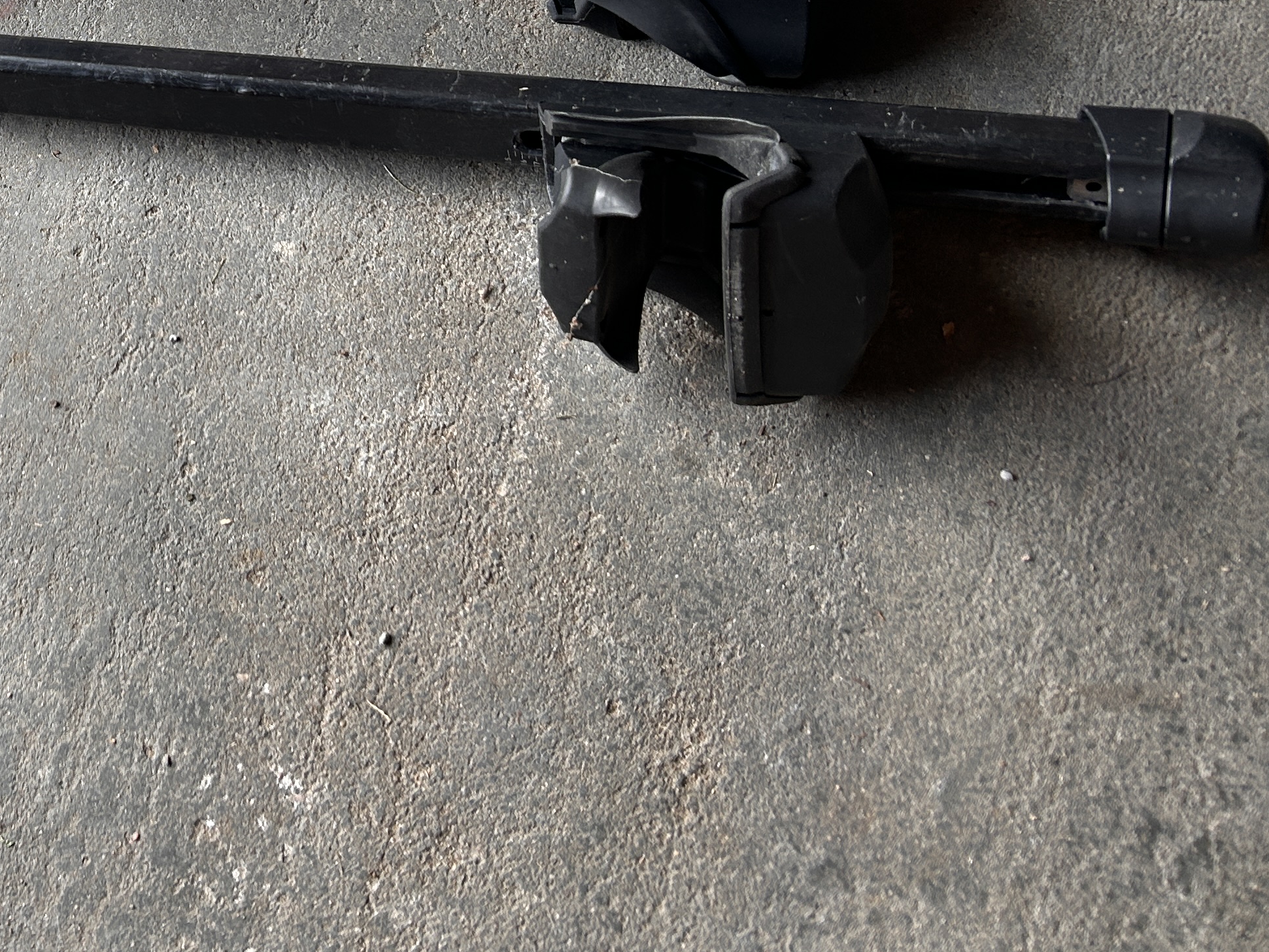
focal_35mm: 54
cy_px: 44
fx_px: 1980
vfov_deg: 25.9
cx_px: -25
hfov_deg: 32.4
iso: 64
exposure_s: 1/121
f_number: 1.5
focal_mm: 5.7
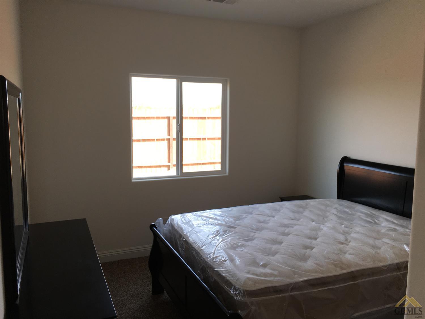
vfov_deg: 48.2
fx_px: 356
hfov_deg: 61.7
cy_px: 160
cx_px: 212
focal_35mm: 29
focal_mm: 4.15
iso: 25
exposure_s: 1/120
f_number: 2.2
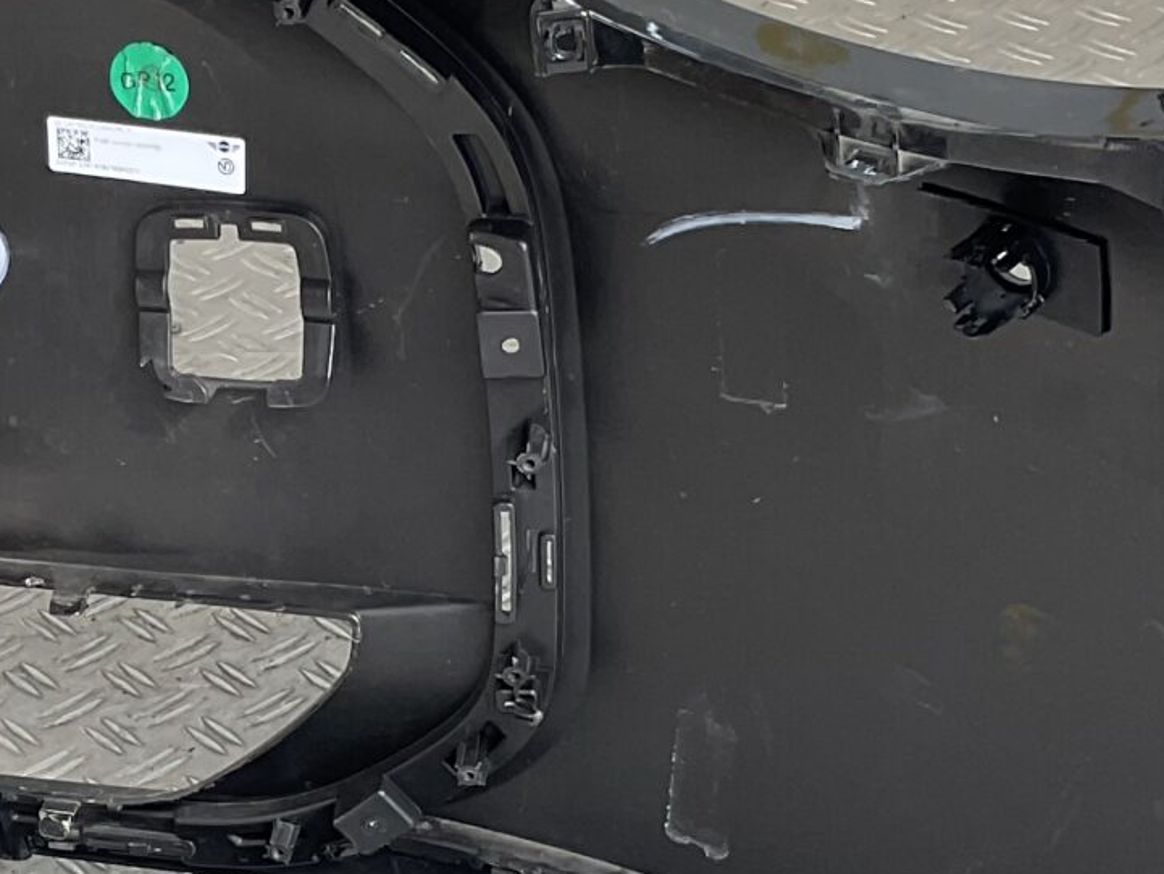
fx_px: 3464
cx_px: 270
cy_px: 675
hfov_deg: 18.9
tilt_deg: -33.6
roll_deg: +8.1
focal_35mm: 103
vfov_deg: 14.3
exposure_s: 1/190
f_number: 1.8
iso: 16
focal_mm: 3
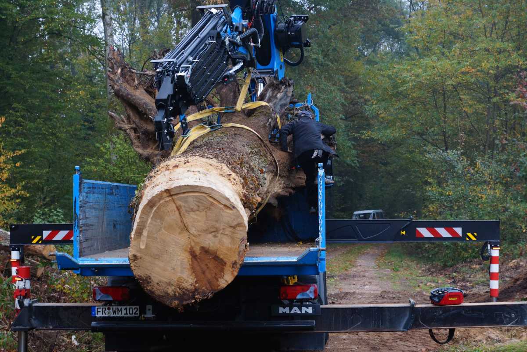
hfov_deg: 27.0
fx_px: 1098
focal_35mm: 75
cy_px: 176
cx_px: 264
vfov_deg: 18.2
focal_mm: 50
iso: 800
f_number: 4
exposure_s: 1/80
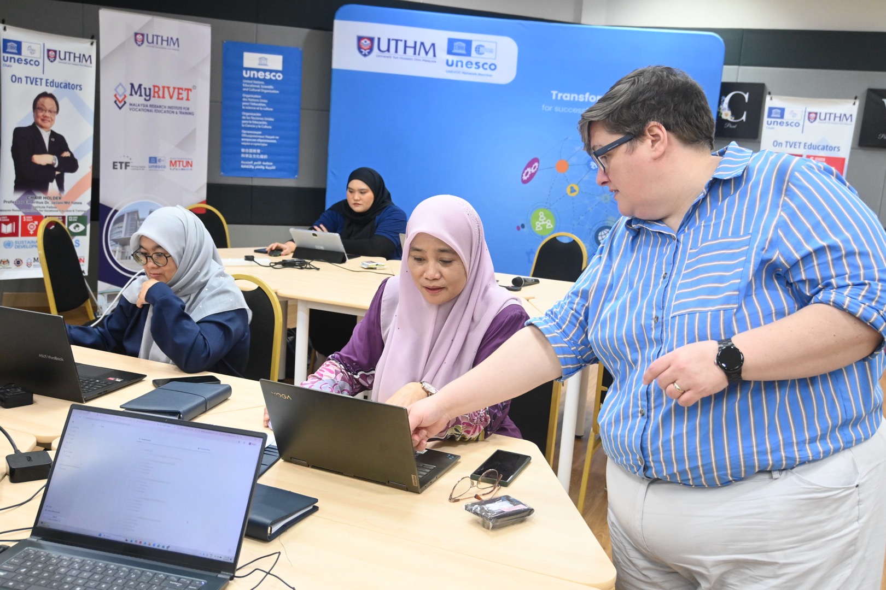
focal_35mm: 34
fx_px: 849
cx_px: 443
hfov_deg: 55.1
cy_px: 295
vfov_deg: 38.4
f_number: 4.2
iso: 1800
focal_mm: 23
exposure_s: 1/125
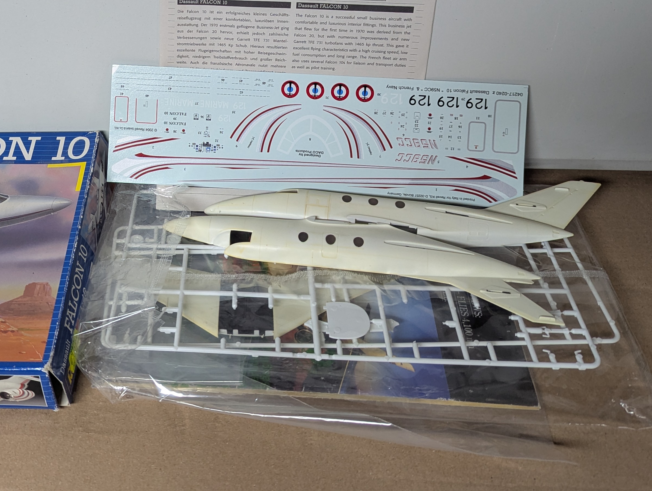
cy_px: 74
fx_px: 773
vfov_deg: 33.8
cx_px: 167
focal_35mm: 41
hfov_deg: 44.3
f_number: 1.85
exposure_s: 1/42.3
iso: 176
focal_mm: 6.81
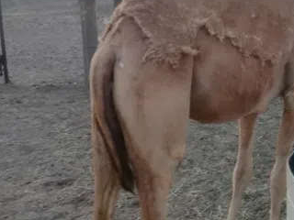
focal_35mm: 54
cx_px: 205
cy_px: 119
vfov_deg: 27.0
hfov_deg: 35.1
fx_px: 459
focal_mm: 5.4
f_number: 1.8
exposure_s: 1/33.3
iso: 200
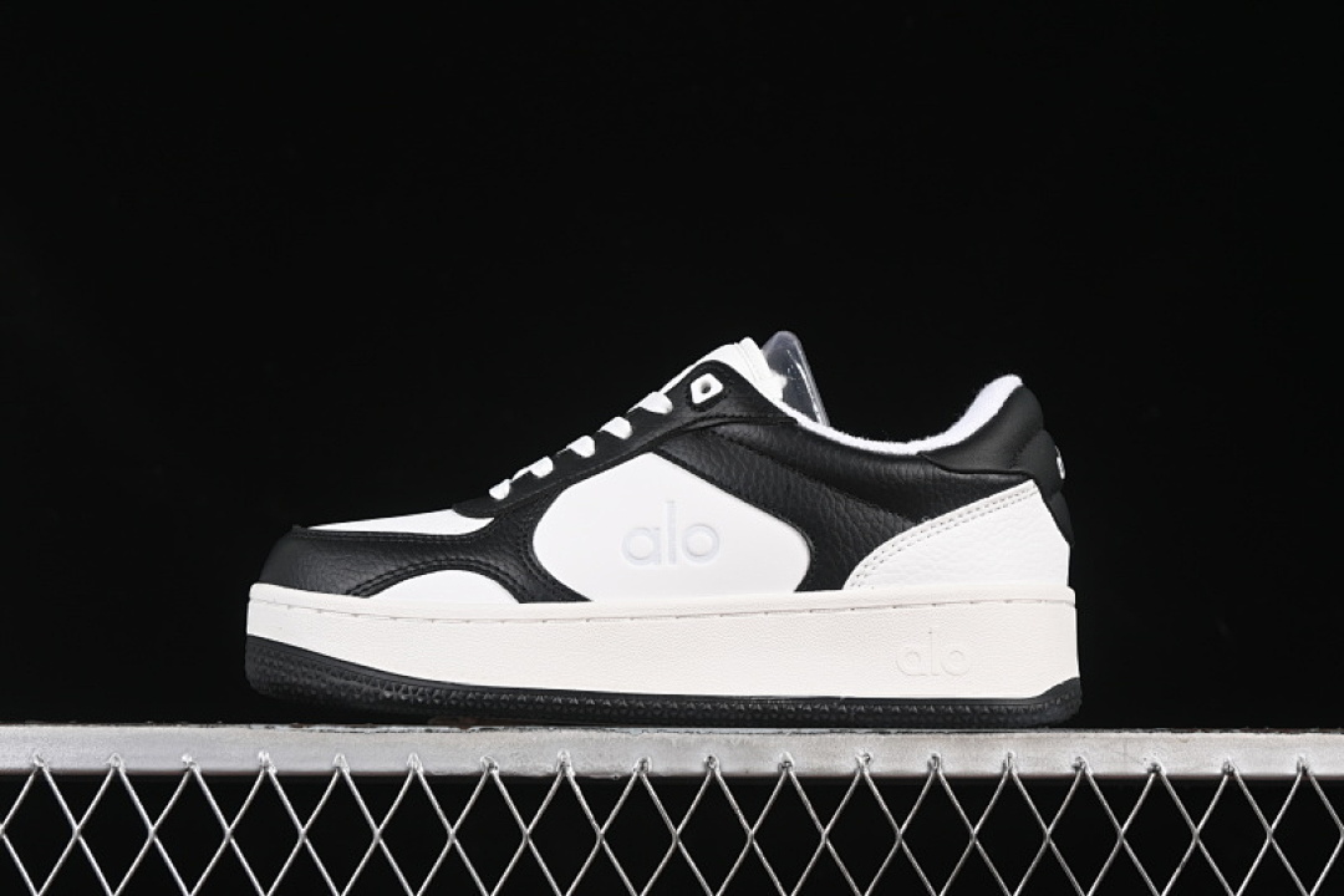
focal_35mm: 75
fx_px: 2800
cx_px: 672
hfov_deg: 27.0
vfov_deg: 18.2
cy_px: 448
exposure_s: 1/60
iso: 160
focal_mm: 50
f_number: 7.1
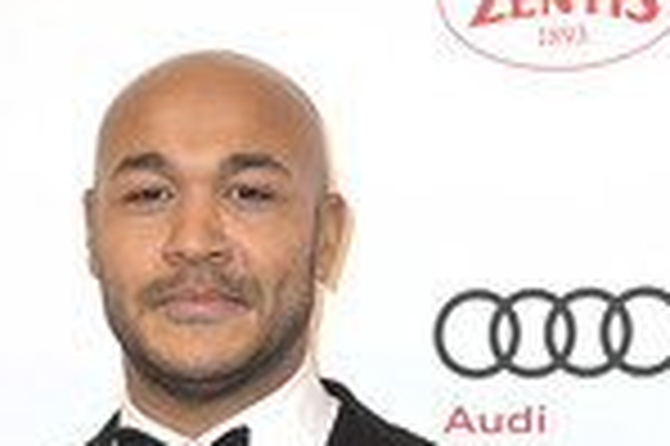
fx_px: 4889
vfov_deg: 5.1
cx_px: 238
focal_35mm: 263
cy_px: 856
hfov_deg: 7.8
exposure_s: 1/250
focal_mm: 98
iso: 400
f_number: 6.3
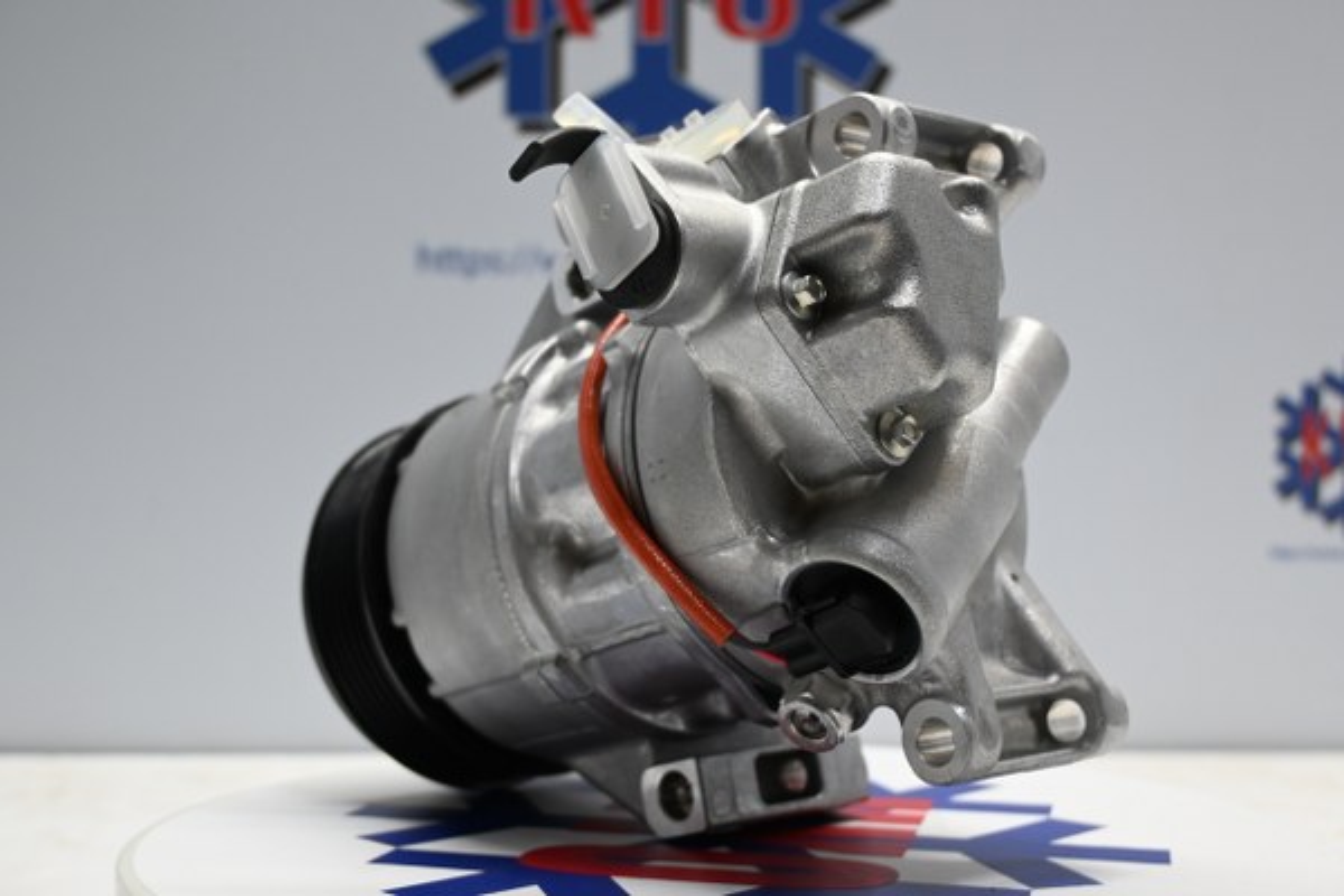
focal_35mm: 45
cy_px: 448
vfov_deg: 29.9
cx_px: 672
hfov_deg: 43.6
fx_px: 1680
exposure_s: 1/50
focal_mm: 30
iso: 560
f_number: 4.8
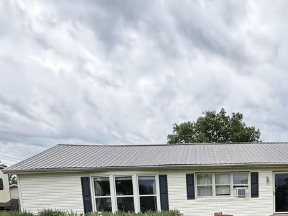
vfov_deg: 37.9
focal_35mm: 31
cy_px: 238
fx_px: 258
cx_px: 224
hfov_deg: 54.9
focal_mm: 2.22
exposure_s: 1/1299
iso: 64
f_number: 2.2
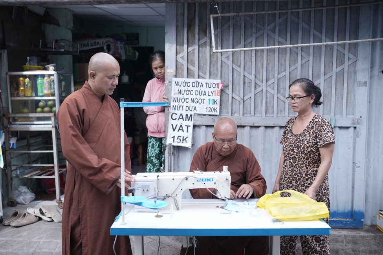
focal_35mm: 35
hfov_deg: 54.4
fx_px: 372
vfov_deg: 37.9
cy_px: 128
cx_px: 192
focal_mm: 35
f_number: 2.8
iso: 250
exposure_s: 1/500
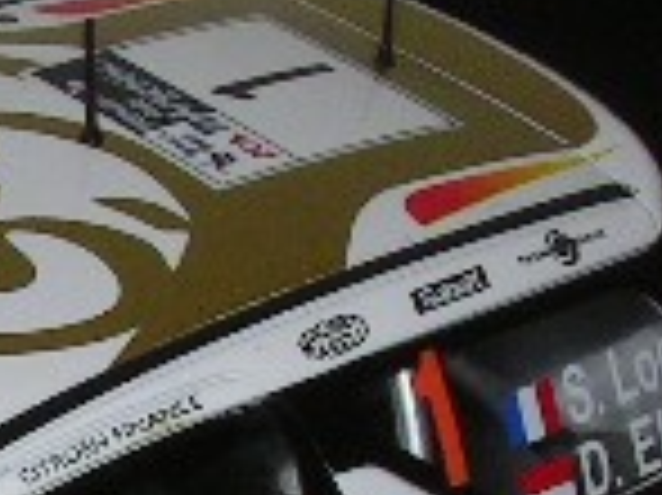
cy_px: 792
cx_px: -275
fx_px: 5083
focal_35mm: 266
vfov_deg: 5.5
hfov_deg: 7.3
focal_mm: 9.6
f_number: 6.3
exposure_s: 1/51.5
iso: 100
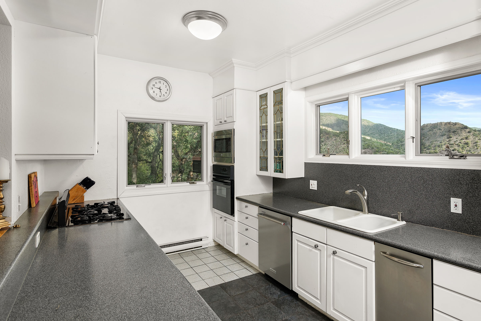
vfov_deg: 64.6
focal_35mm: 19
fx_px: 254
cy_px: 157
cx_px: 249
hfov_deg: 86.9
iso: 250
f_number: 7.1
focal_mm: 17
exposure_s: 1/6
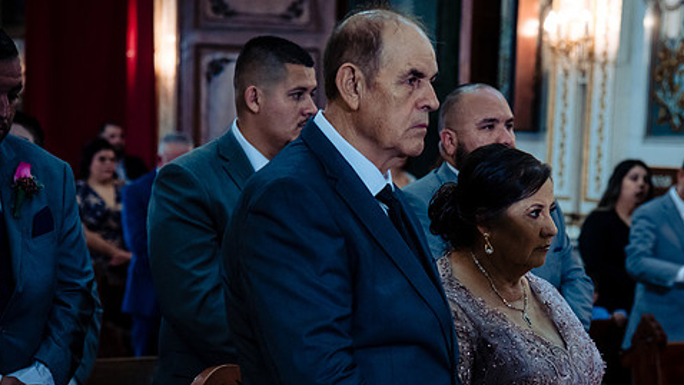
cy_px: 265
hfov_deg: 18.3
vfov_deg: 10.4
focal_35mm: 117
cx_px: 408
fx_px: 2122
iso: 2000
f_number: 5
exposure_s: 1/100
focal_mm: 92
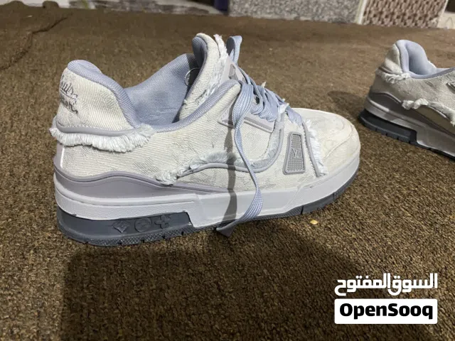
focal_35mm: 26
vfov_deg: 53.1
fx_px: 342
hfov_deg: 67.3
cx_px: 228
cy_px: 170
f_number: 1.8
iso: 640
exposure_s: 1/31
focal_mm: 4.25
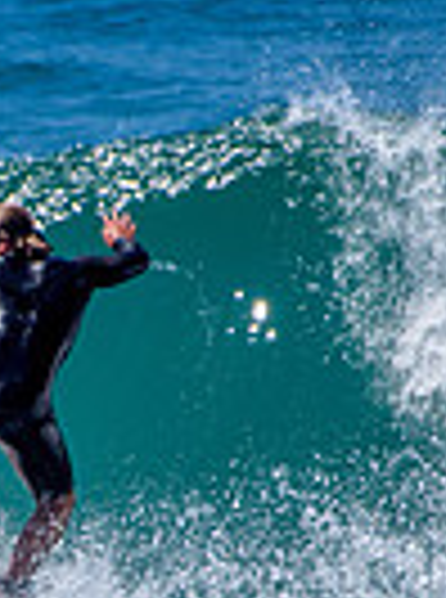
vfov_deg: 0.8
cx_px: -237
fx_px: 44520
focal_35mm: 2579
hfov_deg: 0.6
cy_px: 480
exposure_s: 1/2000
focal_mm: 500
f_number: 5.6
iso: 90
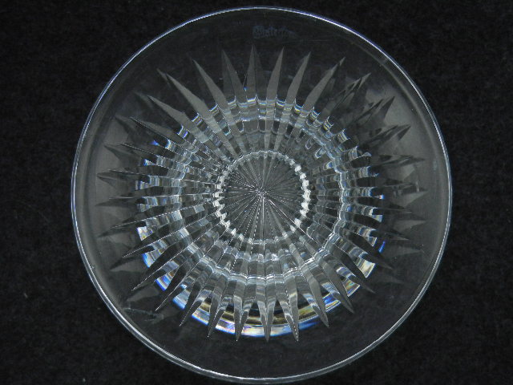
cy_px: 192
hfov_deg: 32.7
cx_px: 256
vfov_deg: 24.8
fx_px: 874
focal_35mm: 59
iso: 800
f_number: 8
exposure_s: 1/30
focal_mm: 10.6
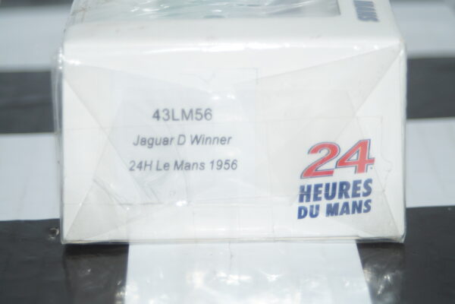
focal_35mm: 120
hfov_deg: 17.1
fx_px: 1517
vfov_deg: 11.4
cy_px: 152
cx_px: 228
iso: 320
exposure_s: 1/100
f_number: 5.6
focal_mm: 80
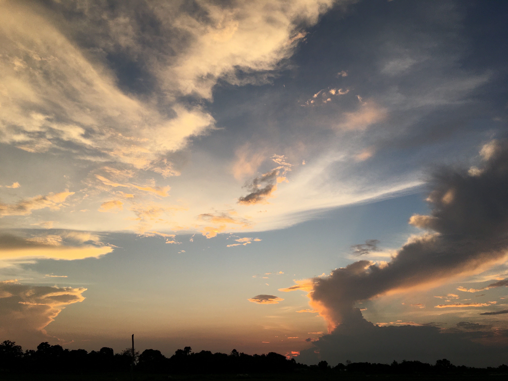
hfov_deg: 61.7
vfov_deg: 48.2
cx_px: 254
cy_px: 190
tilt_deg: +22.0
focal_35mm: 29
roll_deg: +0.4
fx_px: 426
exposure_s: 1/545
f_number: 2.2
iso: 25
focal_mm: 4.15
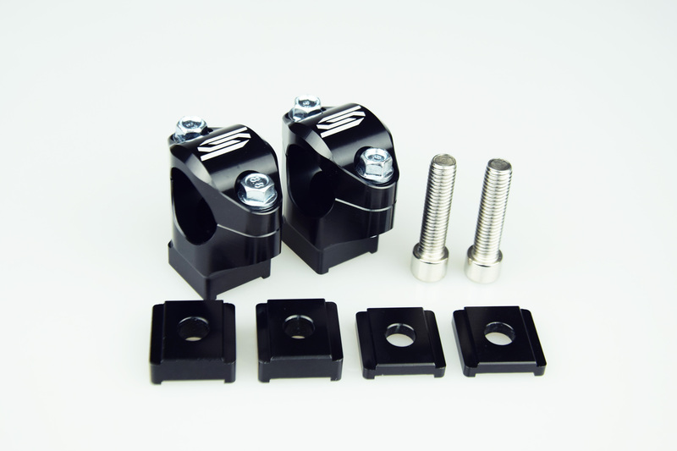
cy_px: 226
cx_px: 338
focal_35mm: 72
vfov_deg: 18.9
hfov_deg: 28.1
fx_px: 1354
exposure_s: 1/250
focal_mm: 48
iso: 360
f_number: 8
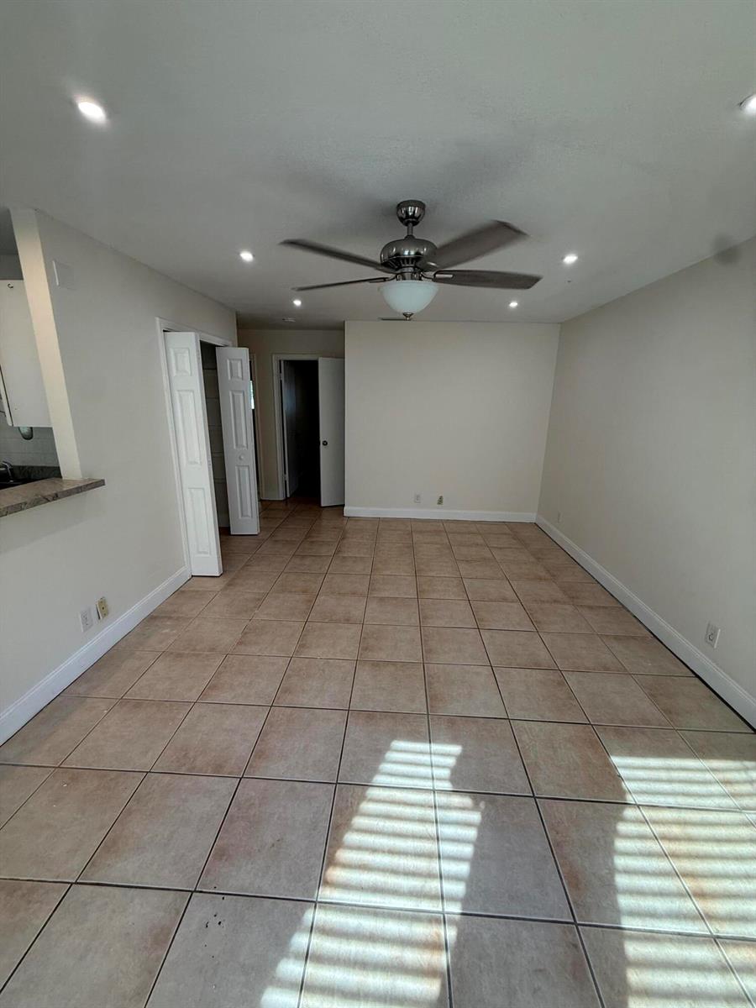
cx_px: 378
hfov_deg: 85.7
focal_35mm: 14
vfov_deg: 102.1
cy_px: 504
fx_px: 408
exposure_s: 1/120
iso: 80
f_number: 2.2
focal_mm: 2.22
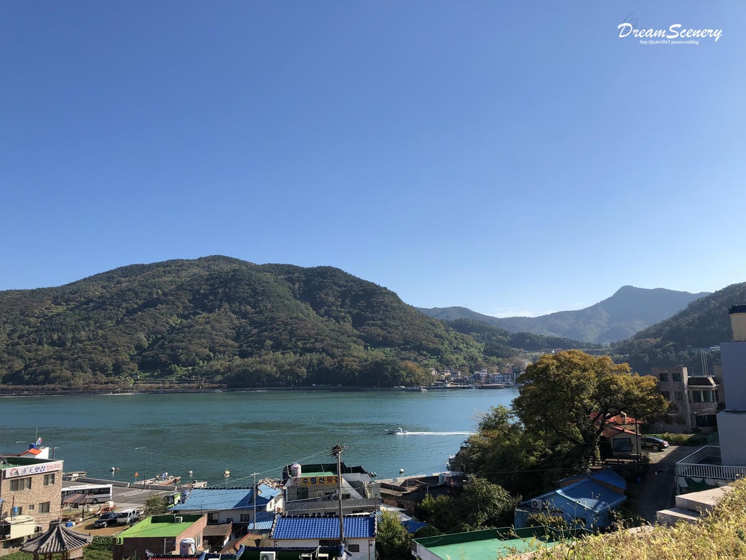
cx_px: 373
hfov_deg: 63.4
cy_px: 280
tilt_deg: +7.2
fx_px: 603
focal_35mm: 28
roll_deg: +0.7
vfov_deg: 49.7
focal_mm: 3.99
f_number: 1.8
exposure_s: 1/2288
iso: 20
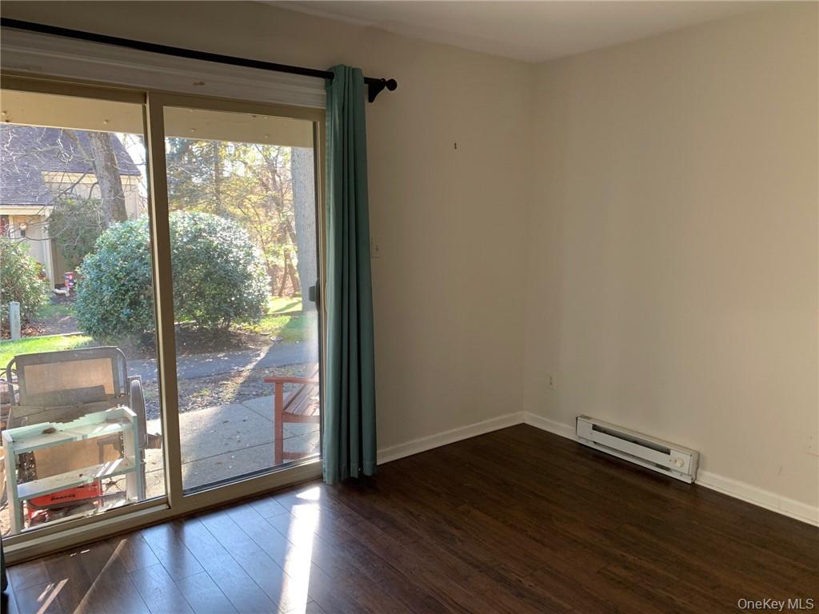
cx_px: 410
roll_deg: -0.3
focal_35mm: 26
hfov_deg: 67.3
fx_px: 615
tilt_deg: -8.0
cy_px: 307
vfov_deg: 53.1
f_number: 1.8
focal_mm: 4.25
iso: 100
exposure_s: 1/60
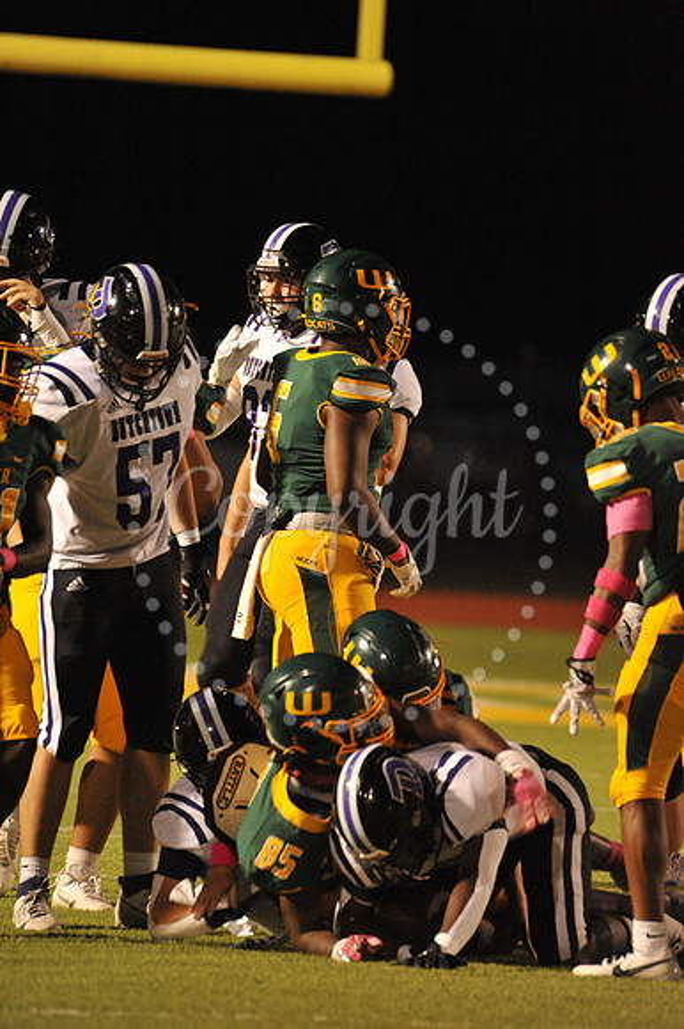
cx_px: 342
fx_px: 17119
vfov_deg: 3.4
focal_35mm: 600
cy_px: 514
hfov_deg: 2.3
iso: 5000
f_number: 6.3
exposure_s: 1/160
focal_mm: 600
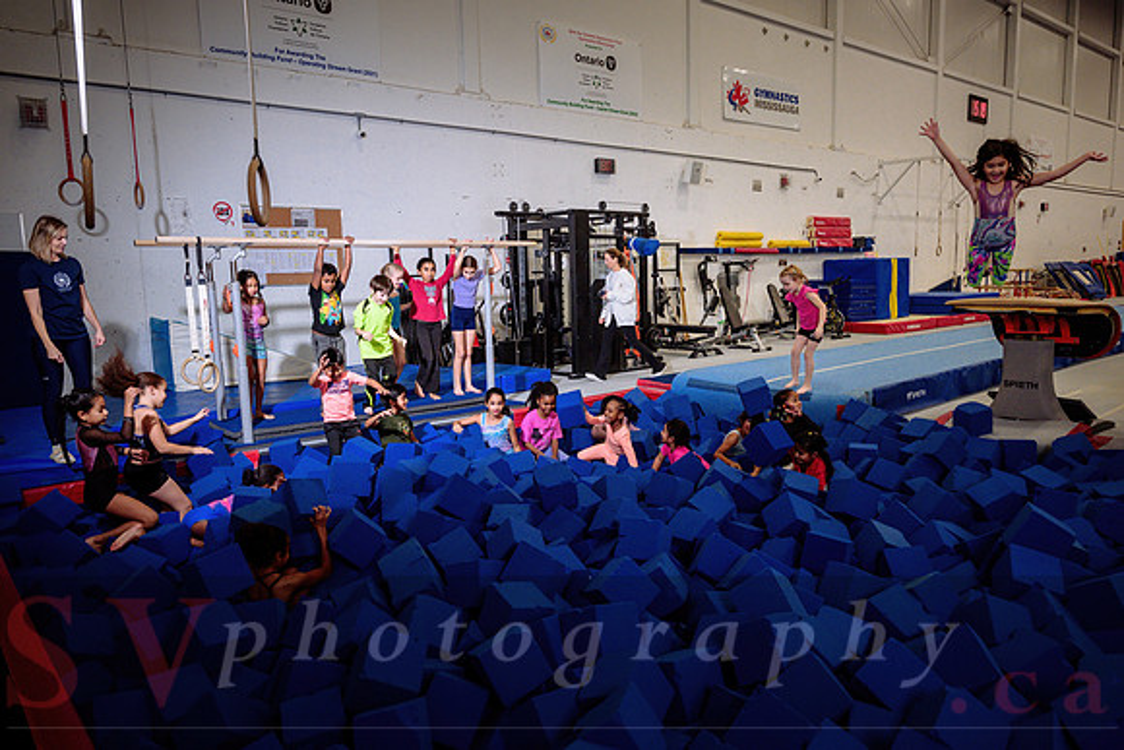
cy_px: 375
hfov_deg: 70.2
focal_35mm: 26
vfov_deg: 50.2
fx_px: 800
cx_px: 575
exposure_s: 1/640
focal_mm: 24
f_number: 3.5
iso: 1600
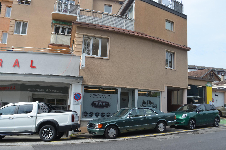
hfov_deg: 57.3
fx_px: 207
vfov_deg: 39.8
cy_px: 75
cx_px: 113
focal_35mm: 33
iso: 160
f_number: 8
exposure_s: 1/250
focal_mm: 22
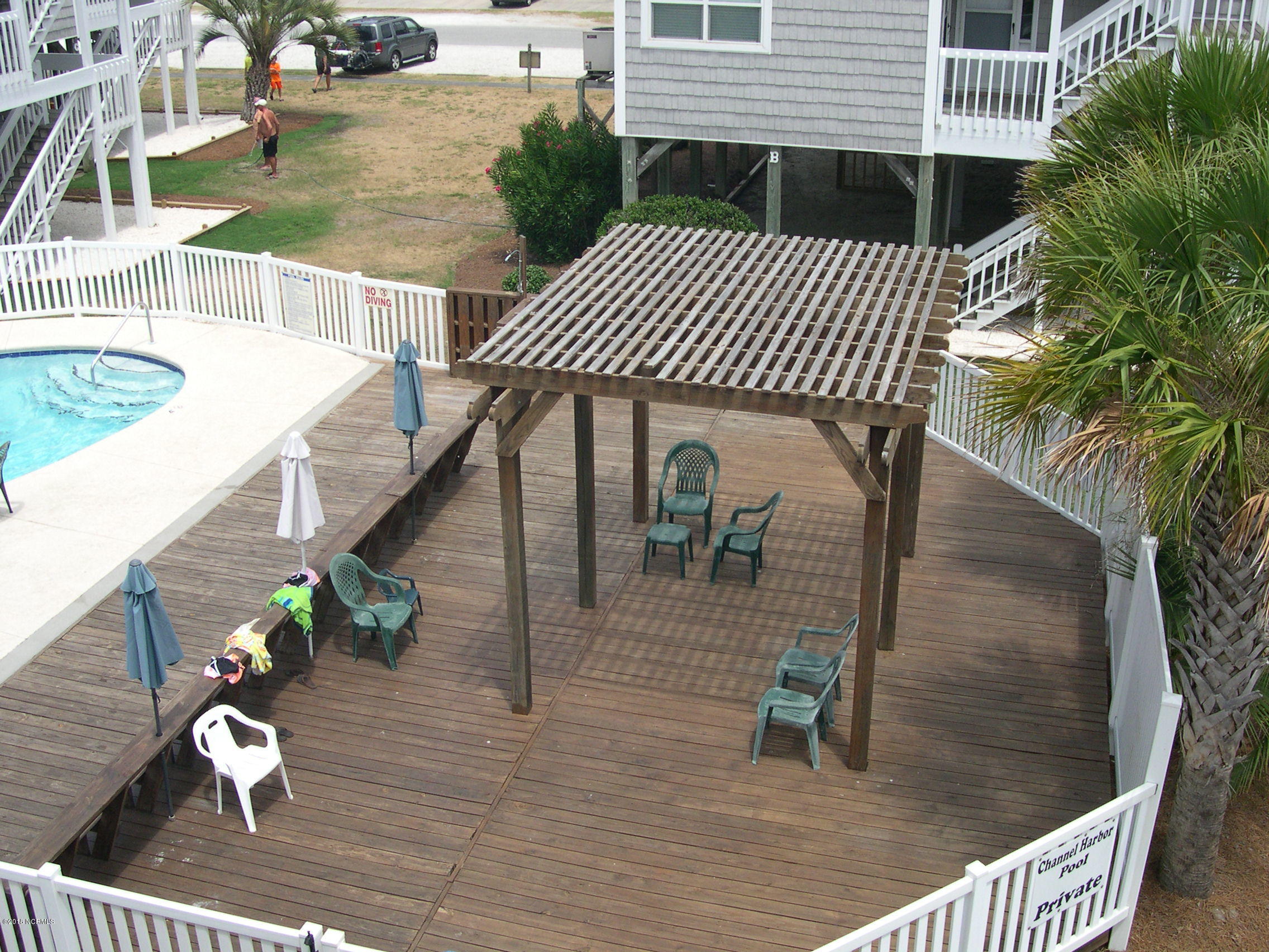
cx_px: 634
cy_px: 476
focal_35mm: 38
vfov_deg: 37.7
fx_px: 1393
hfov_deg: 49.0
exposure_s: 1/207
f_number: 7.6
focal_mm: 8
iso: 141
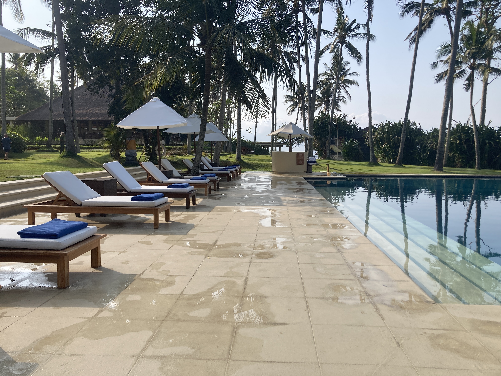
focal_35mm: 28
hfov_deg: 63.4
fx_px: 405
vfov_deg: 49.7
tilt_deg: -3.8
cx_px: 250
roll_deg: -0.8
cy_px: 188
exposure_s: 1/1715
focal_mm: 3.99
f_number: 1.8
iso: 20
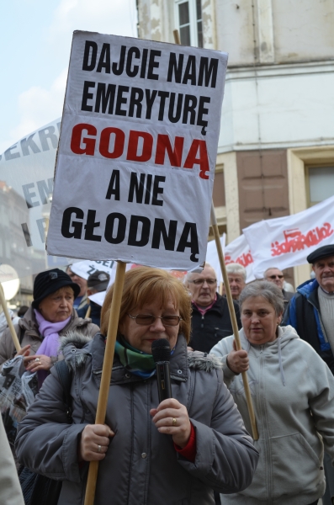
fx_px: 1154
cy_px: 252
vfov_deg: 24.7
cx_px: 167
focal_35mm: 82
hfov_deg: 16.5
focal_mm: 55
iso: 200
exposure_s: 1/200
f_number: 7.1
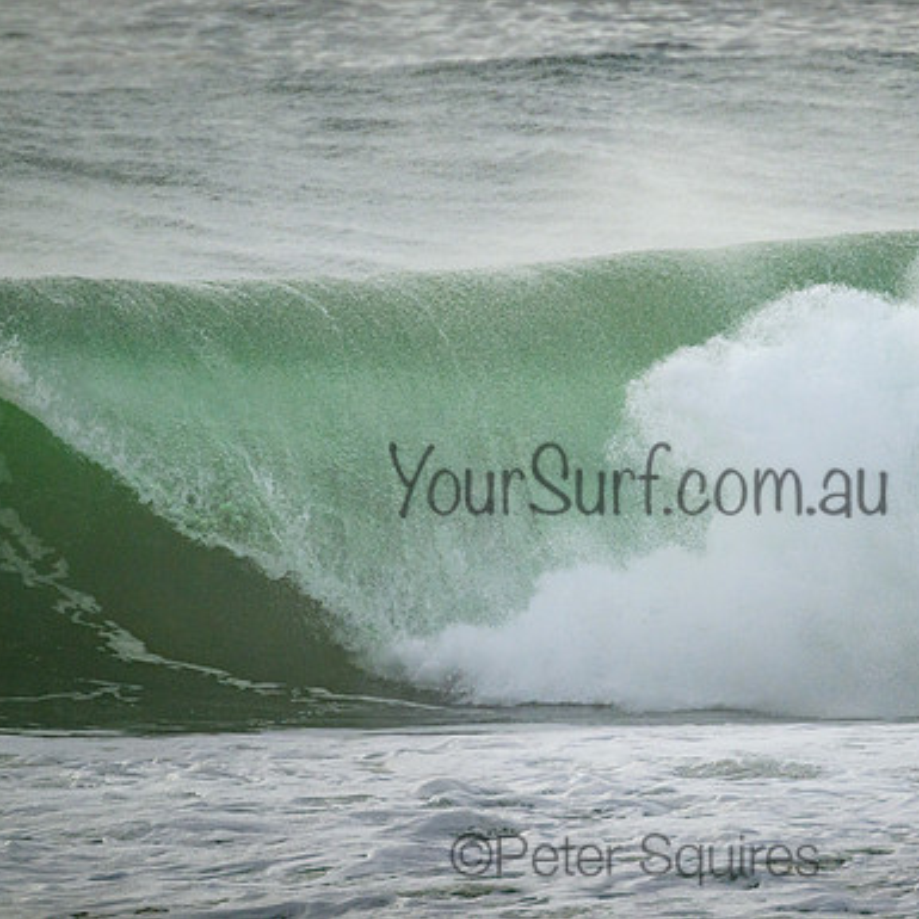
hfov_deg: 1.7
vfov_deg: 1.7
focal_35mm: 1025
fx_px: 30787
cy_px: 460
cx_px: 635
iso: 1600
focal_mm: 800
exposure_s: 1/2500
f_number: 11
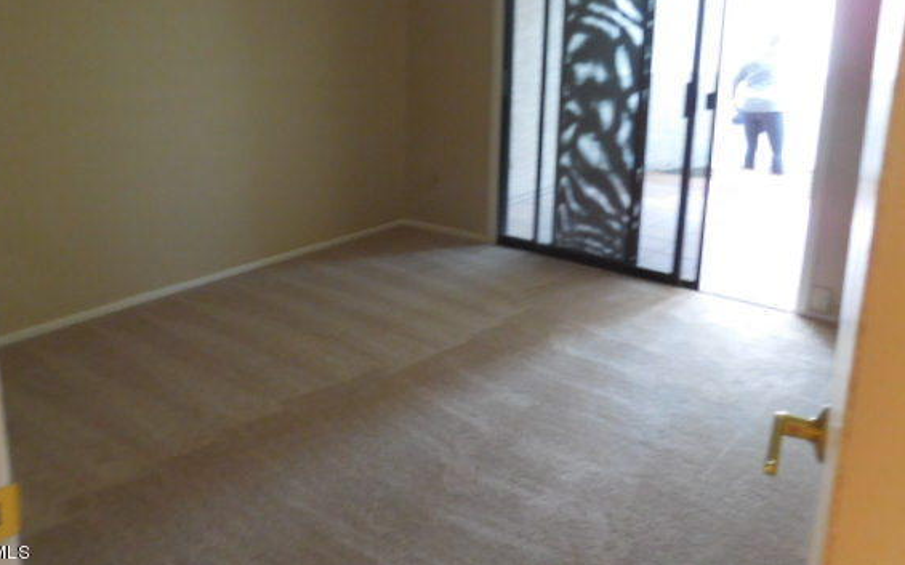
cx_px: 418
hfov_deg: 62.8
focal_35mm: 30
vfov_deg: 41.4
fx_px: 740
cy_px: 200
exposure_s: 1/10
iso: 400
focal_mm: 4.5
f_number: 3.3
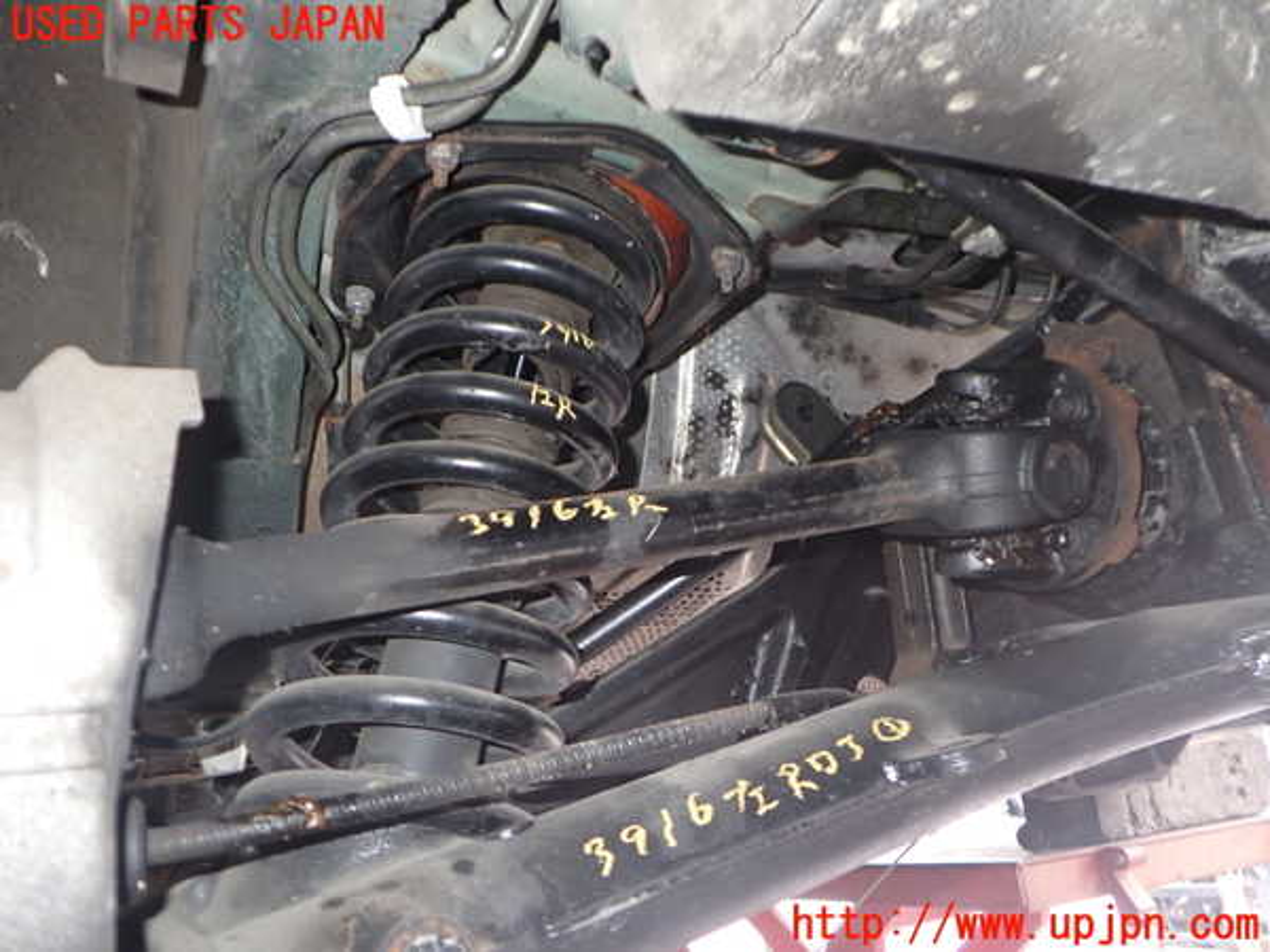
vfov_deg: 46.8
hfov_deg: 60.0
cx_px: 635
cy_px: 476
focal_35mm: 30
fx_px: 1101
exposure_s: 1/30
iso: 250
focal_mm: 5.4
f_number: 2.3
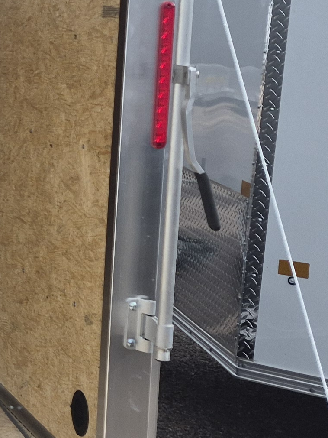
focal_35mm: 91
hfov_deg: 12.3
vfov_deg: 21.5
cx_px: -492
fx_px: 1150
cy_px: 167
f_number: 1.8
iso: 80
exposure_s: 1/5056
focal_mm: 5.4
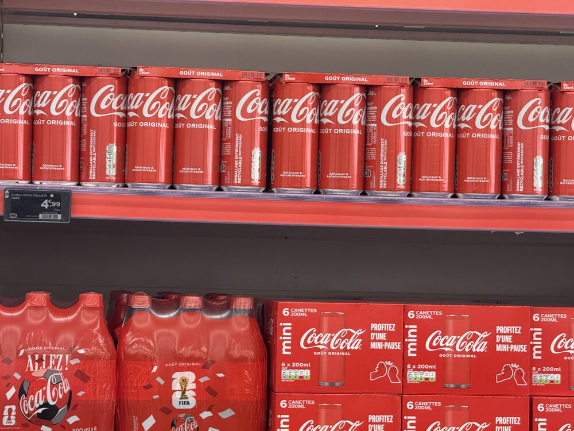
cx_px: 287
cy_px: 216
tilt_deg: -0.9
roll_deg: -0.2
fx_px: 1990
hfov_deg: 16.4
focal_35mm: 120
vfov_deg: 12.3
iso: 200
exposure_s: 1/100
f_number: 2.8
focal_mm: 15.66
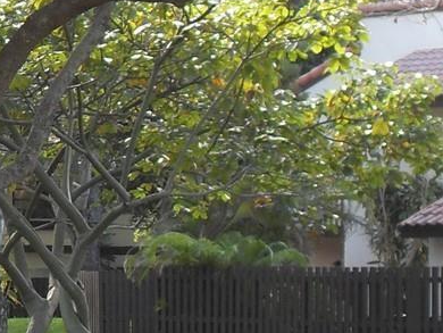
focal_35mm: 250
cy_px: 198
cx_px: -47
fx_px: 3201
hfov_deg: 7.9
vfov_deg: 6.0
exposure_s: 1/60
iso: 100
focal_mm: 10.1
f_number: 3.7
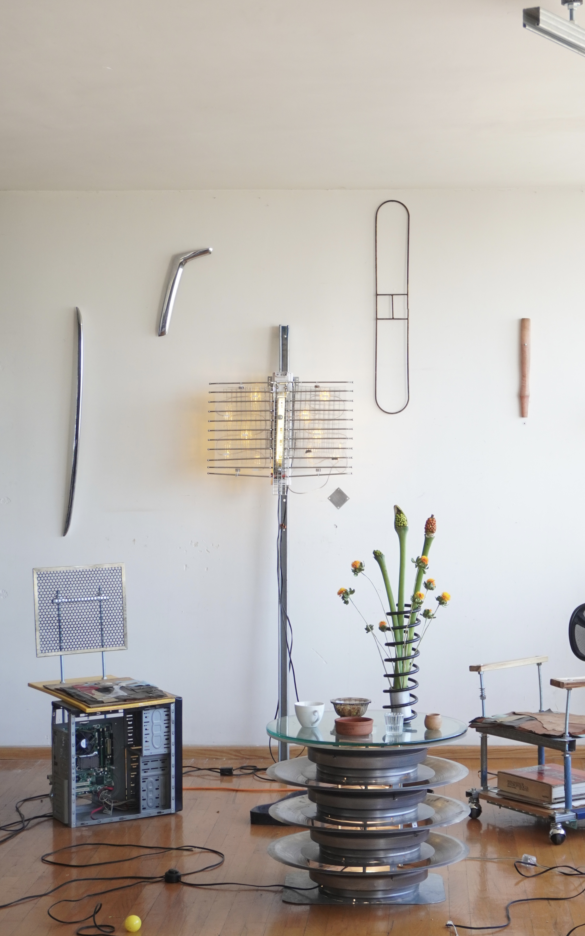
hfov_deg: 20.5
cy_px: 488
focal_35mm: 63
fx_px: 1607
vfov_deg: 32.5
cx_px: 399
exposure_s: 1/50
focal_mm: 32
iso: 500
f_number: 5
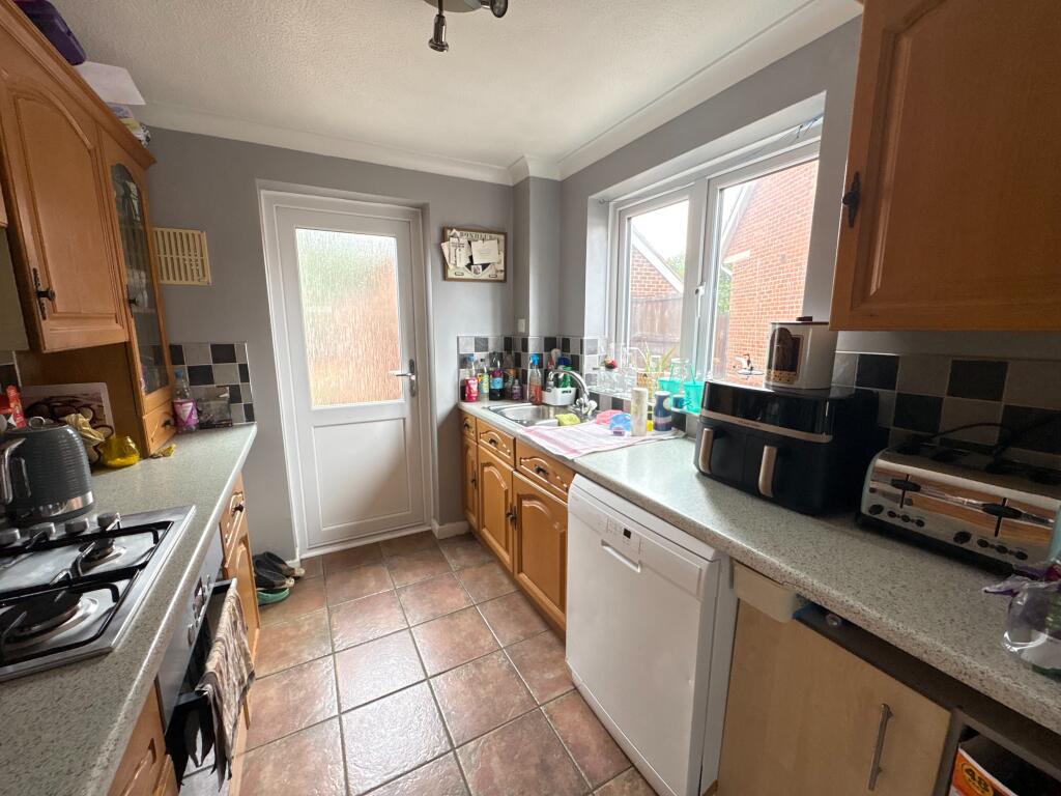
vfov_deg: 85.7
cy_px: 398
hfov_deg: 102.1
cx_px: 530
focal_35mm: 14
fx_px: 429
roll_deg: +0.3
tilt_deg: -9.7
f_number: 2.2
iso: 320
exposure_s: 1/60
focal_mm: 2.22
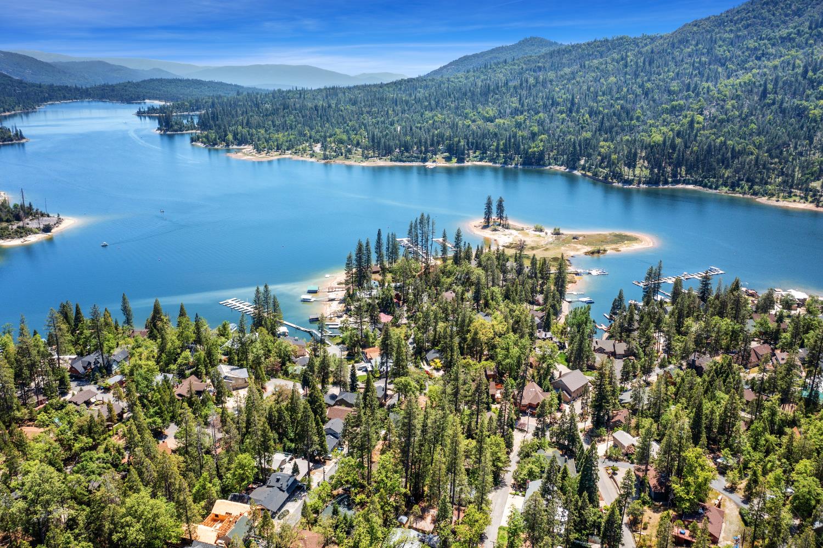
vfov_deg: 46.4
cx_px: 412
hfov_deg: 65.5
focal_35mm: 28
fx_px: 640
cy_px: 274
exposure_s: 1/1000
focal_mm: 10.26
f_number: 2.8
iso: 100
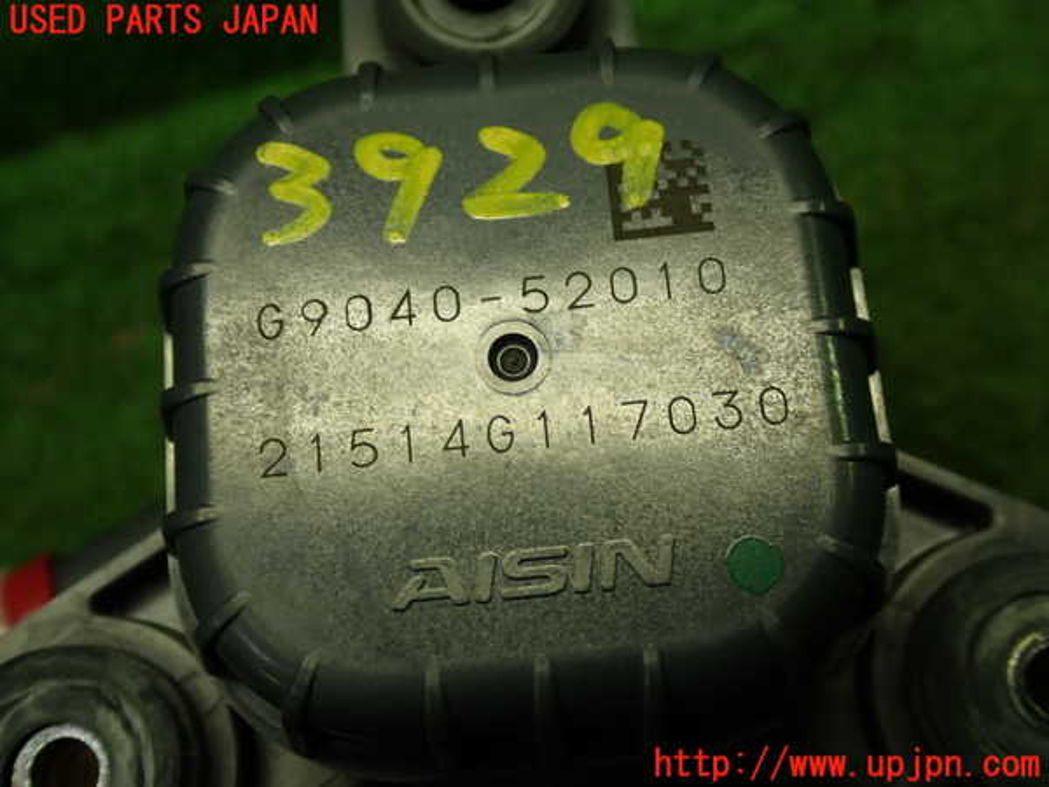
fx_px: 1242
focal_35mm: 41
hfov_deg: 45.8
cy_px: 394
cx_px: 524
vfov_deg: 35.1
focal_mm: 7.31
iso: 200
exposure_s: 1/80
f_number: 2.8
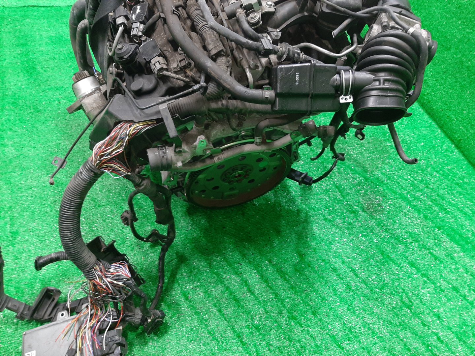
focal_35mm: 26
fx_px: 357
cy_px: 178
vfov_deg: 53.1
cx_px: 238
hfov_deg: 67.3
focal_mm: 3.93
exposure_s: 1/33
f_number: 1.7
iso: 181
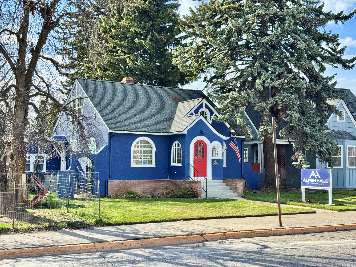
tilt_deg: +3.2
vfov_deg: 30.3
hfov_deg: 39.7
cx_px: 178
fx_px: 494
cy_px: 134
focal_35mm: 48
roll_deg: +0.0
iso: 64
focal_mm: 6.76
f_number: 1.78
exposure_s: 1/1458
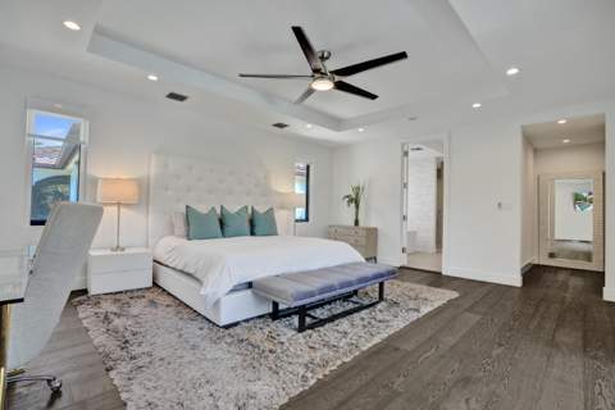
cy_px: 205
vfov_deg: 73.7
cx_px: 308
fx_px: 273
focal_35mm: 16
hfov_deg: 96.7
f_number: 6.3
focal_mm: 16
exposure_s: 1/320
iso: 1600
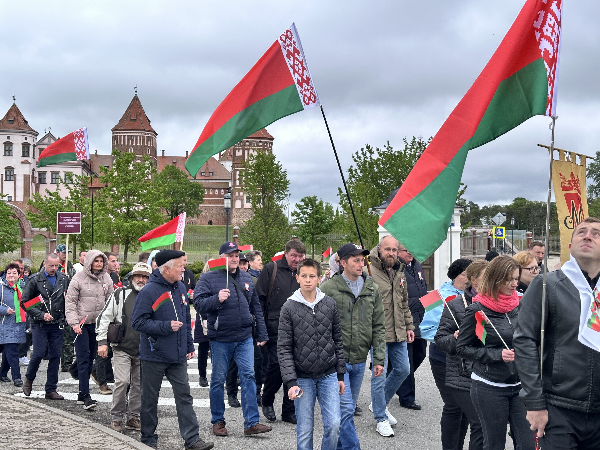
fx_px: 832
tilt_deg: +1.4
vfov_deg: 30.3
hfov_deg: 39.7
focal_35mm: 48
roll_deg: -1.8
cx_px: 300
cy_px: 225
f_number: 1.78
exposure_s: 1/393
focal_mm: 6.86
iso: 64
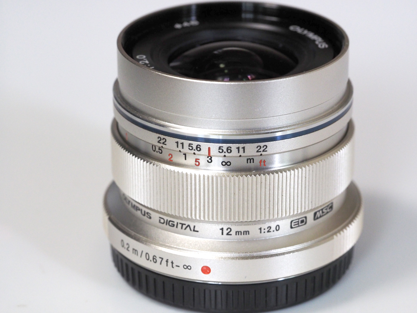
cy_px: 156
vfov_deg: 12.3
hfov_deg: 16.4
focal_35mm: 120
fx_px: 1446
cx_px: 208
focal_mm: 60
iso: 1600
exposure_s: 1/50
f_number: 5.6
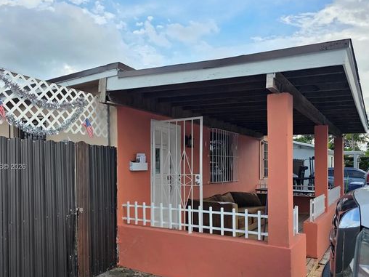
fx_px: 309
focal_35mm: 29
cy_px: 167
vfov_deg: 47.9
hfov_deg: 61.6
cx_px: 168
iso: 25
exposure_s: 1/359
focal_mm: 6.3
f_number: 1.7
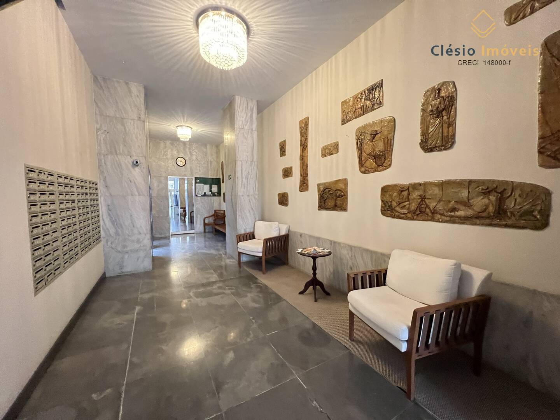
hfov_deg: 106.2
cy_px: 210
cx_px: 280
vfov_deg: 89.9
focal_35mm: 13
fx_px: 210
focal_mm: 1.57
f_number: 1.8
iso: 800
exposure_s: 1/40
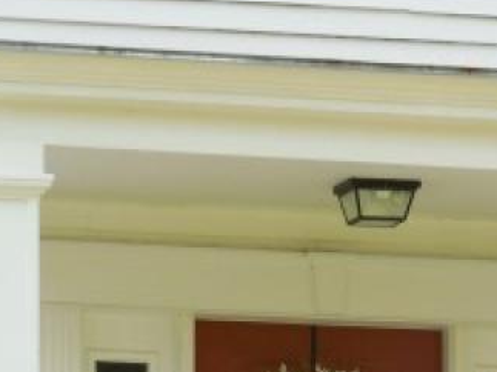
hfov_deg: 4.1
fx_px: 6875
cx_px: 434
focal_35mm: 479
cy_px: 469
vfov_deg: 3.1
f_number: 4.9
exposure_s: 1/200
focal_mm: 27.2
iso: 125
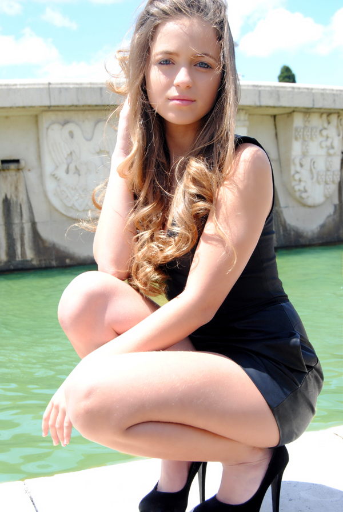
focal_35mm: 52
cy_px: 256
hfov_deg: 25.8
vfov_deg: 37.8
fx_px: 748
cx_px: 172
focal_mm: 35
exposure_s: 1/320
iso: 400
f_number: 8
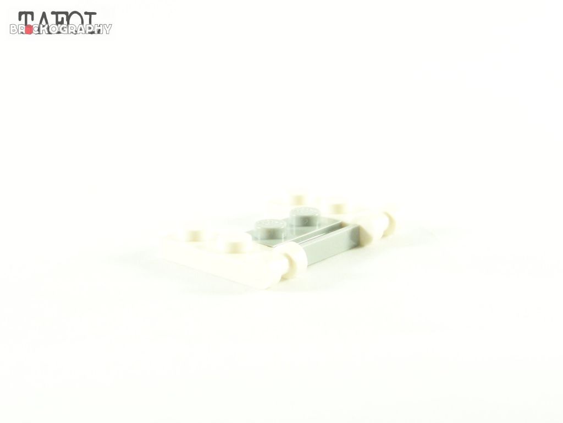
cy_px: 212
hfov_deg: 26.0
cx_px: 282
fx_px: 1220
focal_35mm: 75
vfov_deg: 19.6
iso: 400
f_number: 4
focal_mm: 12.4
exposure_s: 1/60
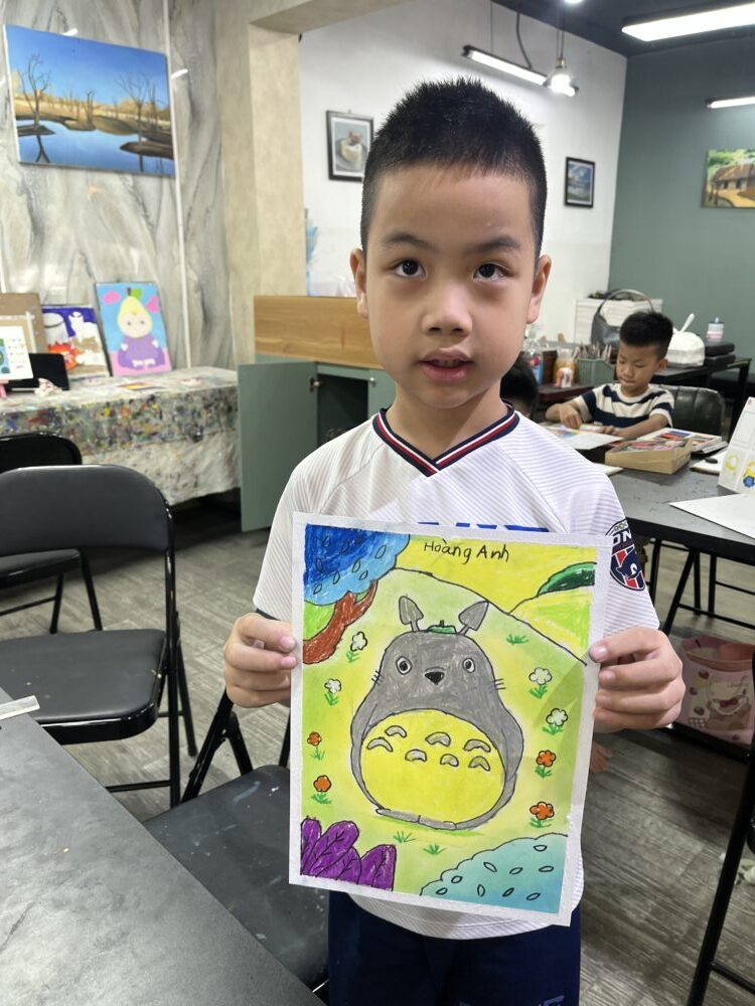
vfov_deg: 67.3
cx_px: 378
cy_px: 503
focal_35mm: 26
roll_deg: +0.5
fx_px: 756
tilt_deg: -16.0
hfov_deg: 53.1
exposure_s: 1/100
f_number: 1.6
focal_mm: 5.1
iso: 100
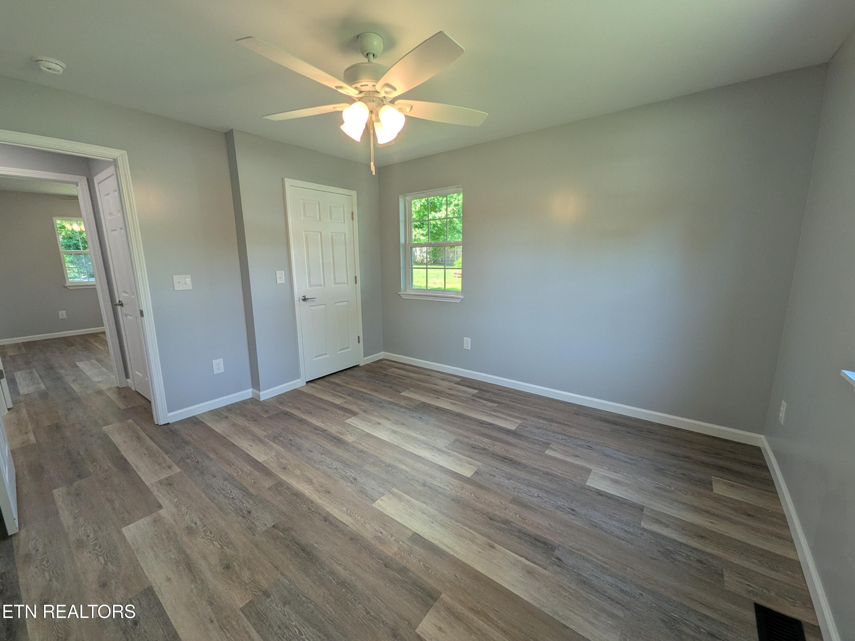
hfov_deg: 102.1
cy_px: 320
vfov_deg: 85.7
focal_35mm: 14
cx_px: 428
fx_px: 346
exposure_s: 1/120
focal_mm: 1.85
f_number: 2.2
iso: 73
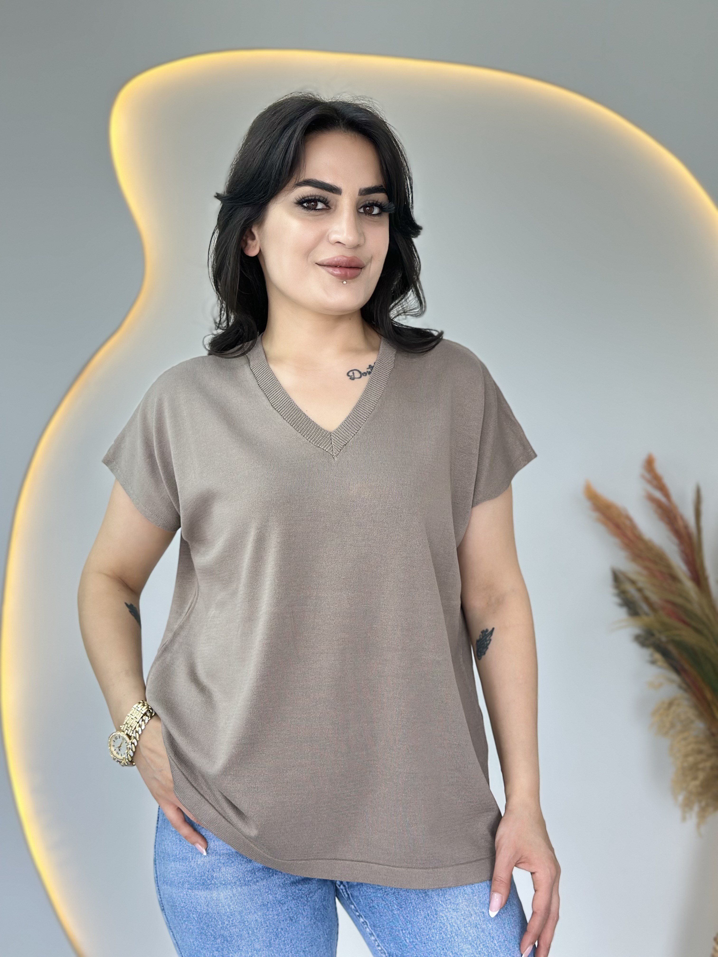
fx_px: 1327
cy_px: 478
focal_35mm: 48
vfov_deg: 39.7
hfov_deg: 30.3
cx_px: 359
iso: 80
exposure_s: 1/100
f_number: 1.78
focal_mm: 6.86
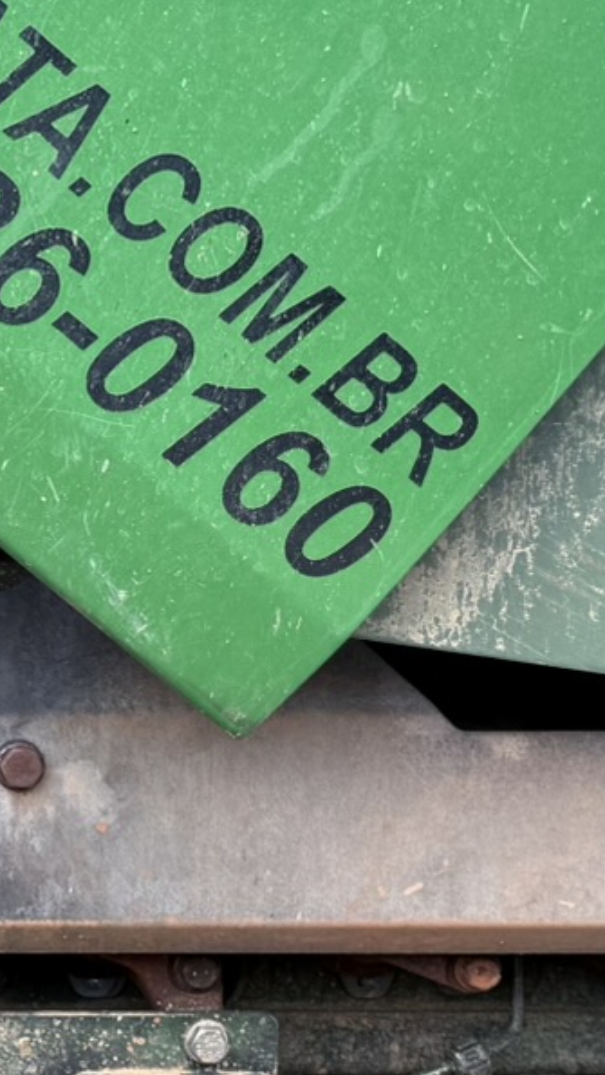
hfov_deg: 12.4
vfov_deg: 23.7
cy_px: 553
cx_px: -444
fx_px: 2565
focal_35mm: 90
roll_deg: -1.1
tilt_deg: -2.0
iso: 80
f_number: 1.78
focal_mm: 6.76
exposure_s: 1/593
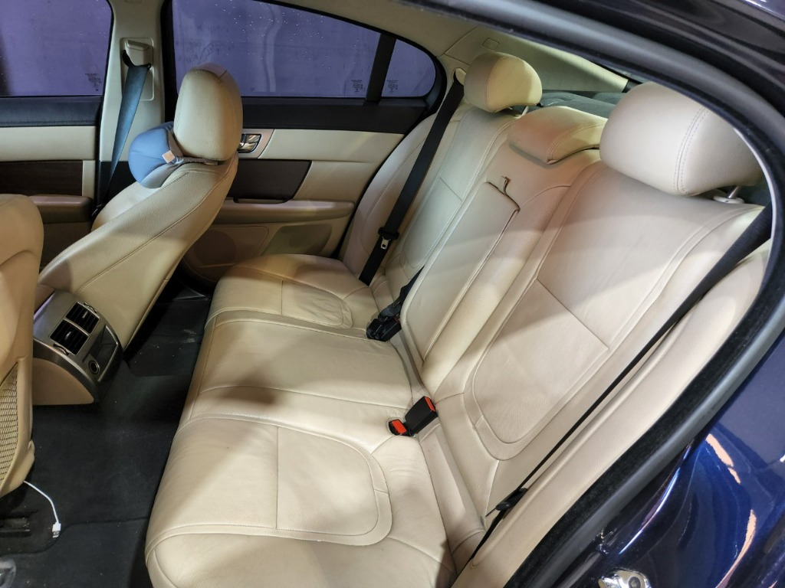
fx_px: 522
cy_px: 294
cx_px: 392
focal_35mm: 23
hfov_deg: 73.9
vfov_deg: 58.9
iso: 250
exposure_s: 1/120
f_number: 1.8
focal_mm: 5.4
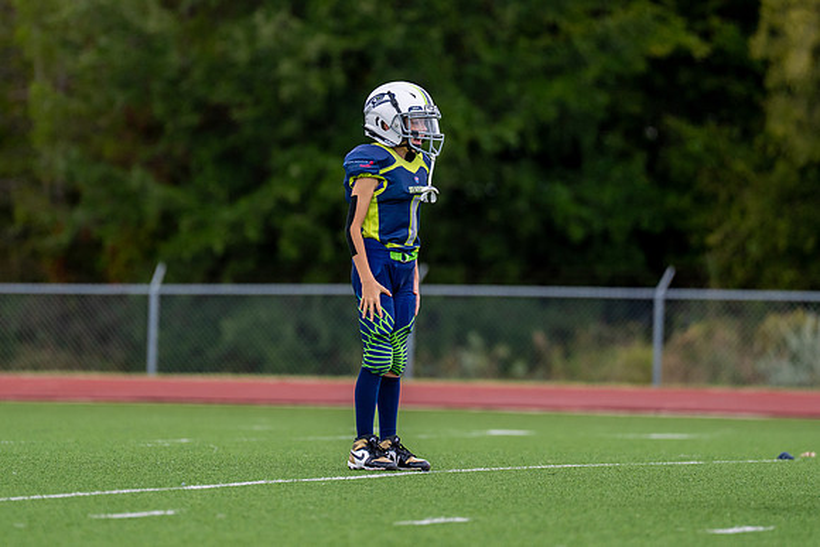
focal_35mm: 311
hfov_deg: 6.6
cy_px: 210
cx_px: 385
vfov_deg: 4.4
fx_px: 7076
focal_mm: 200
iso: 400
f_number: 2.8
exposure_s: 1/2500
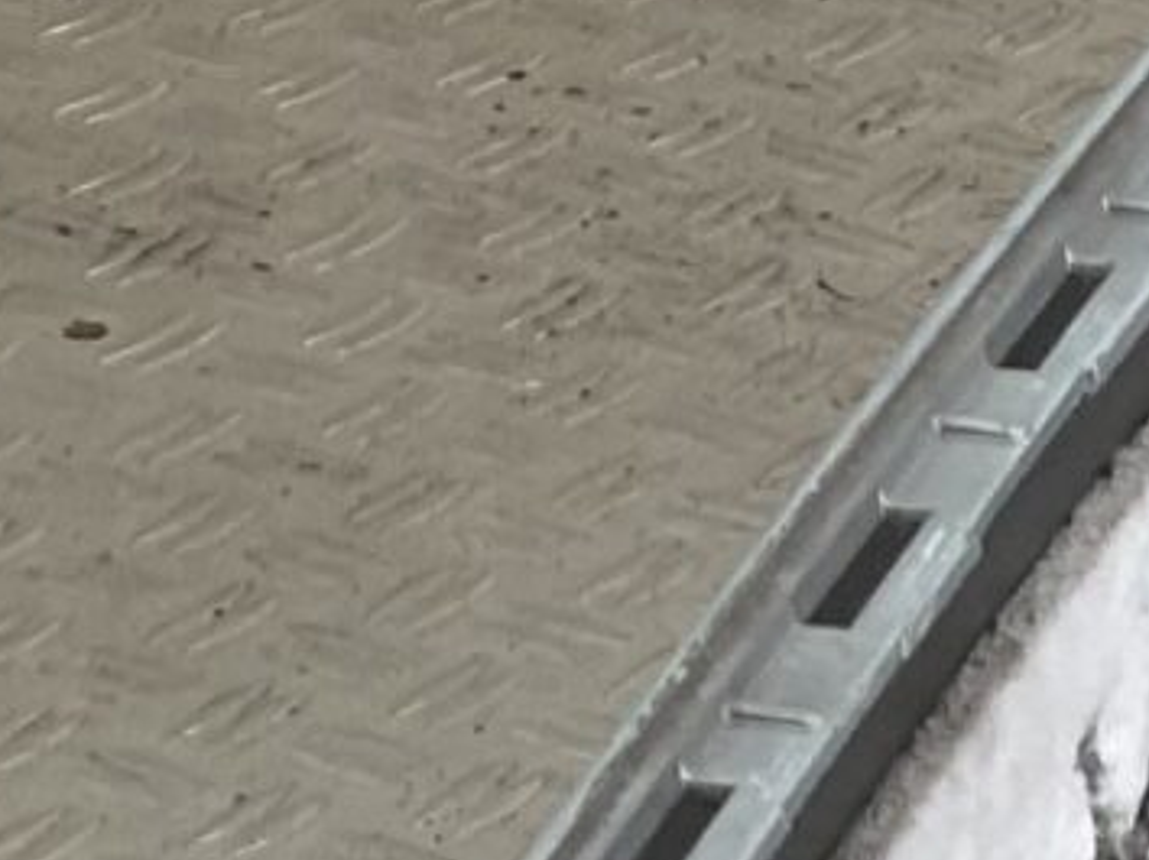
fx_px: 6966
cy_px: 1535
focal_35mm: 210
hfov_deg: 8.1
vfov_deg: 6.9
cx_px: 3434
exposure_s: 1/152
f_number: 1.8
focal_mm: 3
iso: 16
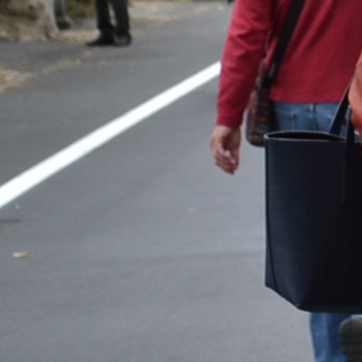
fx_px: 3846
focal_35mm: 325
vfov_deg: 5.4
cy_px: 268
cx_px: 1144
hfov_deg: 5.1
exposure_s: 1/125
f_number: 5.6
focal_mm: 35
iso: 280
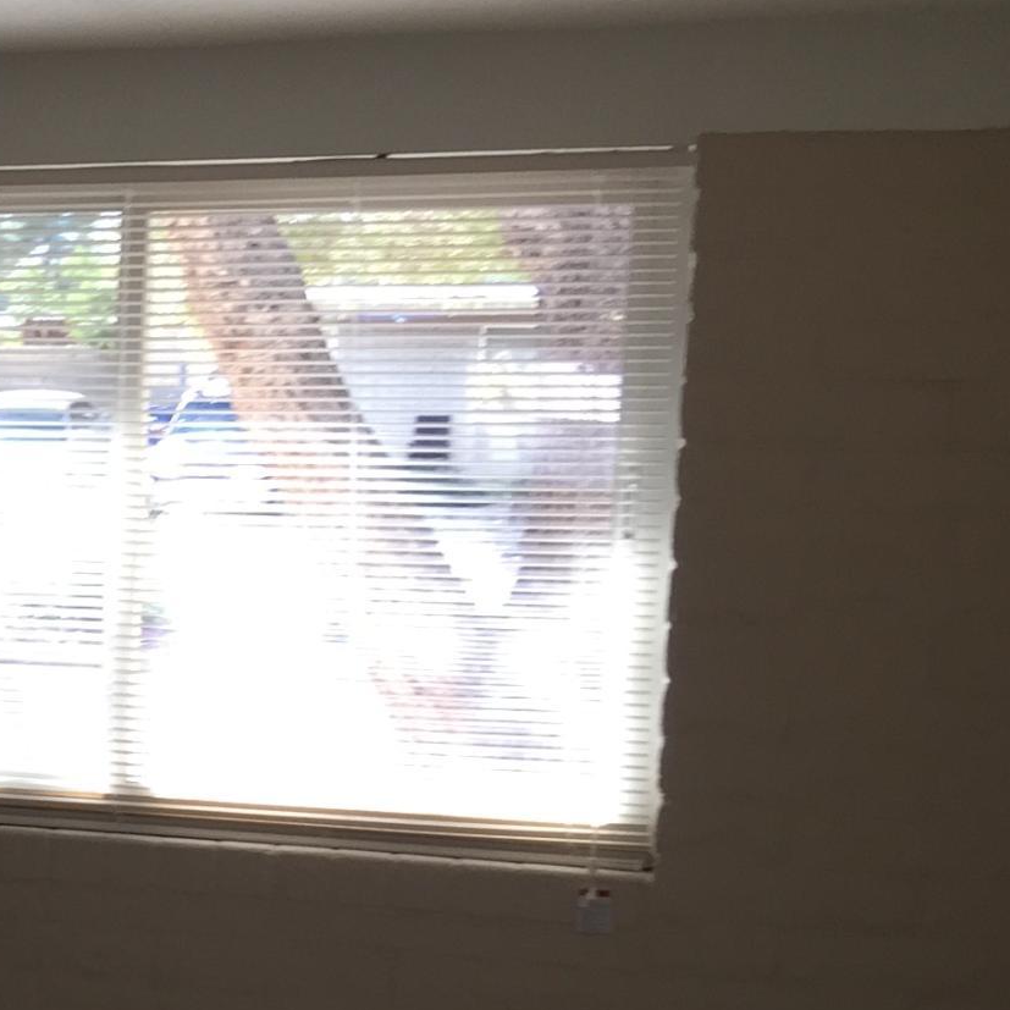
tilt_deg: -10.9
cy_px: 838
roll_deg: -0.4
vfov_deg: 18.5
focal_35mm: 93
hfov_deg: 16.6
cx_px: -607
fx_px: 3070
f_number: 2.2
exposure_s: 1/60
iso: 32
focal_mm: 4.15
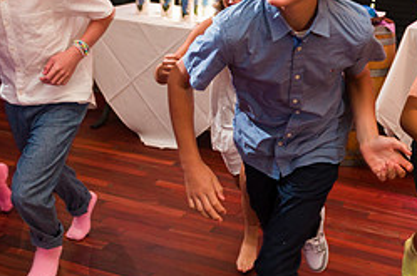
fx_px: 647
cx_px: 293
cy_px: 87
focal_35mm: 56
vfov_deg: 24.0
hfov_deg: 35.2
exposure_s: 1/125
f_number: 3.2
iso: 1250
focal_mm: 24
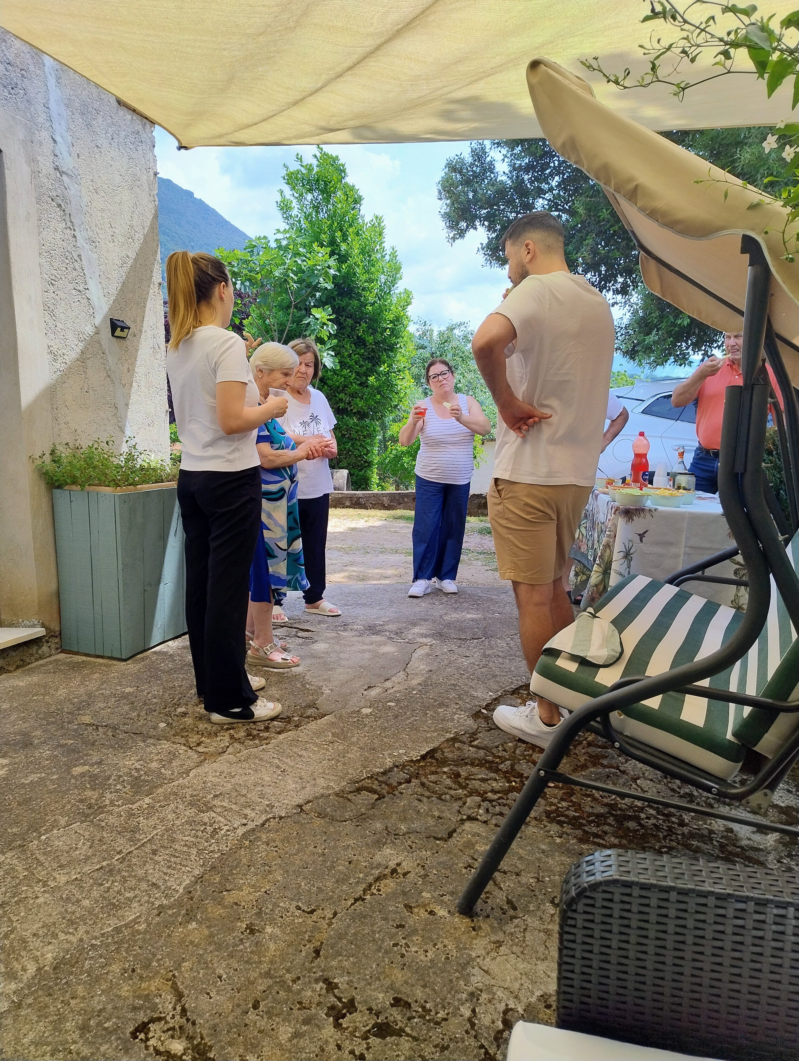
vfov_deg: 71.5
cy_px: 530
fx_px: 737
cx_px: 400
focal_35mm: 24
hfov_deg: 56.9
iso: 100
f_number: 1.8
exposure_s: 1/810
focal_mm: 5.56
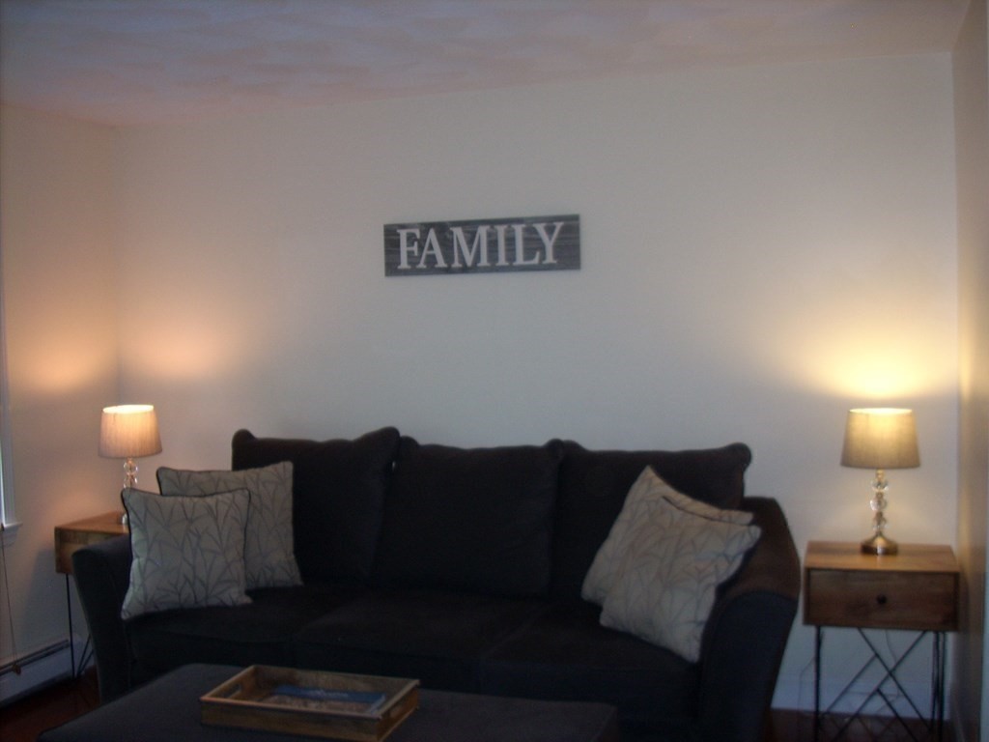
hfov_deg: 50.1
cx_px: 494
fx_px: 1057
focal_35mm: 37
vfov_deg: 38.7
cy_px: 371
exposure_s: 1/30
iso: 100
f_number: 2.8
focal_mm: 6.2
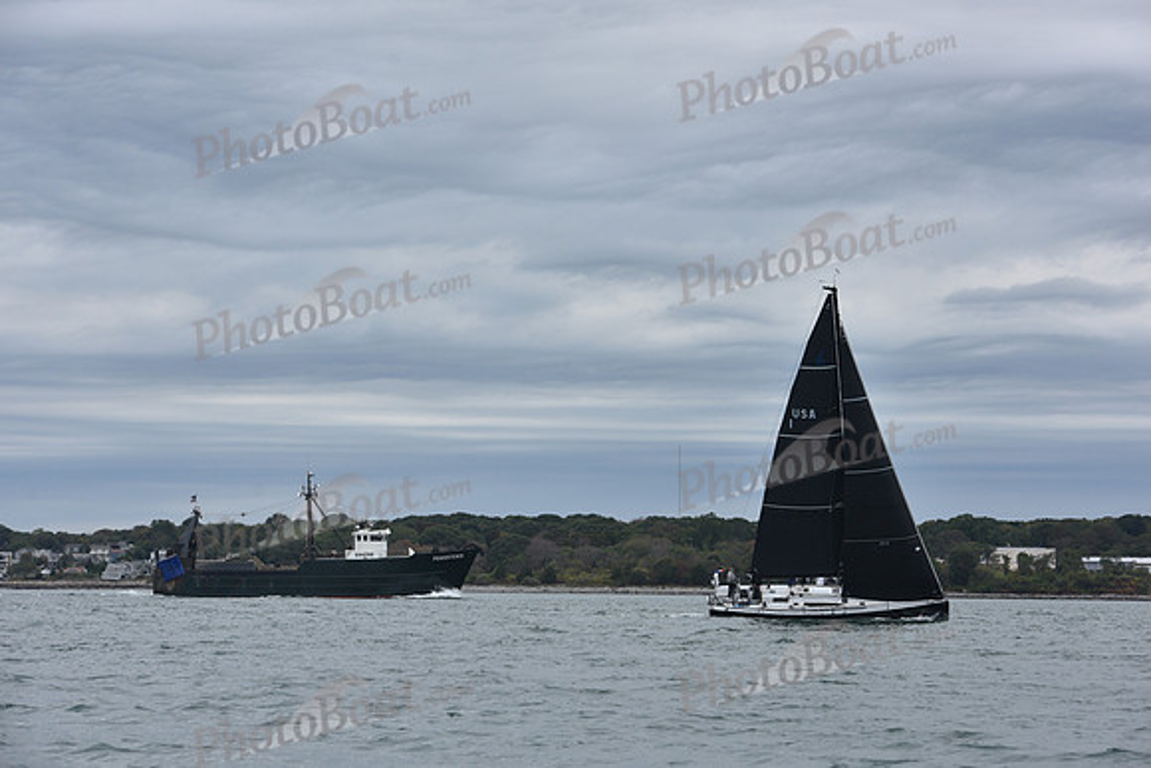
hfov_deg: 20.4
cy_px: 384
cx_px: 576
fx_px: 3198
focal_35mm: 100
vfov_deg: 13.7
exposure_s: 1/1000
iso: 400
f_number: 7.1
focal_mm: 100
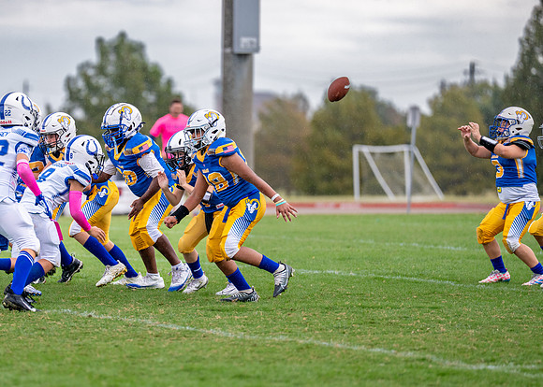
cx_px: 169
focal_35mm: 272
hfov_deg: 7.4
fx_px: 4194
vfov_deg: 5.3
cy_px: 165
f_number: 2.8
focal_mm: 200
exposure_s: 1/1600
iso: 500
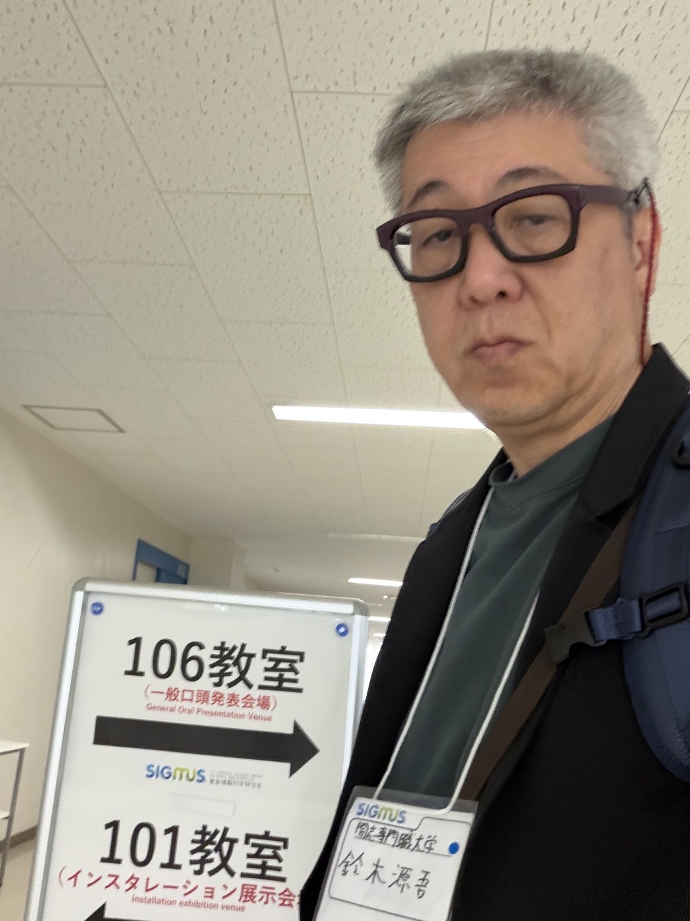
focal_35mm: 30
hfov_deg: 46.8
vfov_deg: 60.0
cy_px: 460
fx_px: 797
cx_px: 345
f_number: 1.9
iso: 500
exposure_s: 1/30
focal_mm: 2.71
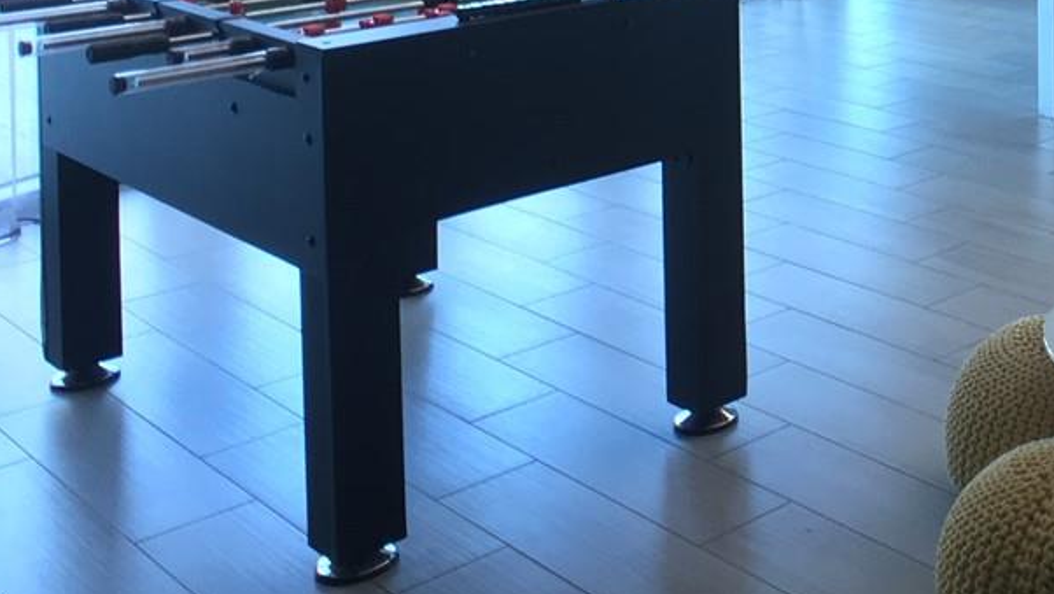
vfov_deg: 13.8
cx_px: 1297
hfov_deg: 23.0
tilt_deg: -1.9
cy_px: -223
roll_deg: -0.3
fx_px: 2348
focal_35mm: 84
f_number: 2.2
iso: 25
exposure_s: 1/40
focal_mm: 4.15
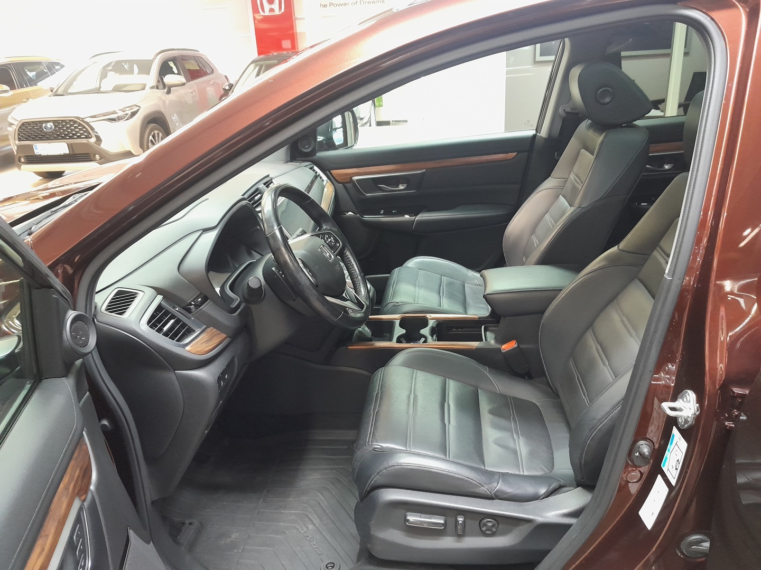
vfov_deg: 53.1
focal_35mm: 26
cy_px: 285
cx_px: 380
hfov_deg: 67.3
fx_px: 572
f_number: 1.8
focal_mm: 4
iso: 320
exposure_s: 1/25
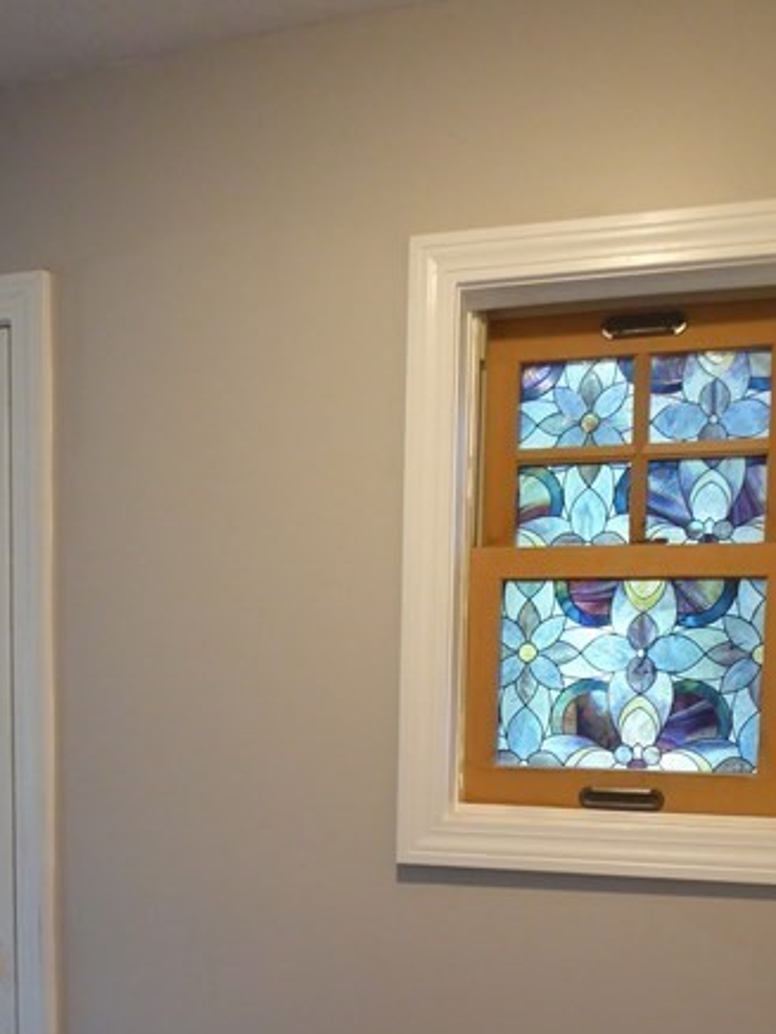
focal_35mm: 44
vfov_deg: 41.1
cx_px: 335
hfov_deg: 32.8
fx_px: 1315
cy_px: 830
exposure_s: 1/50
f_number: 3.3
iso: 400
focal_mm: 4.3
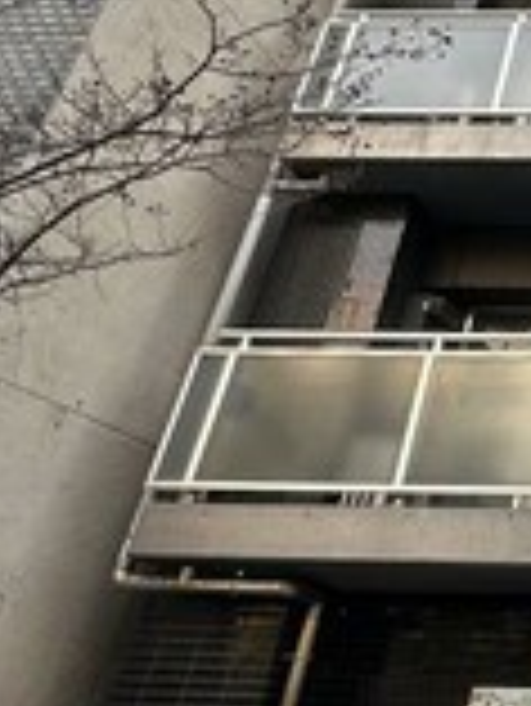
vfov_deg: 38.8
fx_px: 980
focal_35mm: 48
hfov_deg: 22.6
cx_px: 864
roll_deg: -1.4
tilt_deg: +33.5
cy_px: 193
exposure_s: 1/175
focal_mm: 2.22
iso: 40
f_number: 2.2
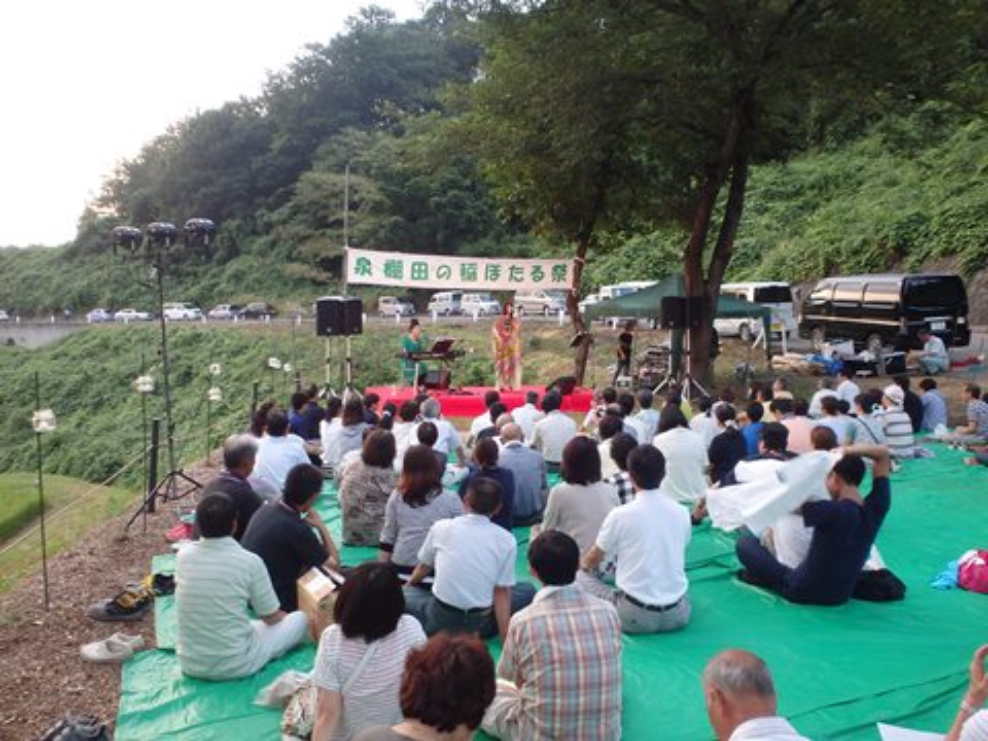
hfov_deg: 63.4
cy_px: 370
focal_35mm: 28
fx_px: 799
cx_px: 494
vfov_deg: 49.7
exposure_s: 1/40
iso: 200
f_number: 3.9
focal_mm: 5
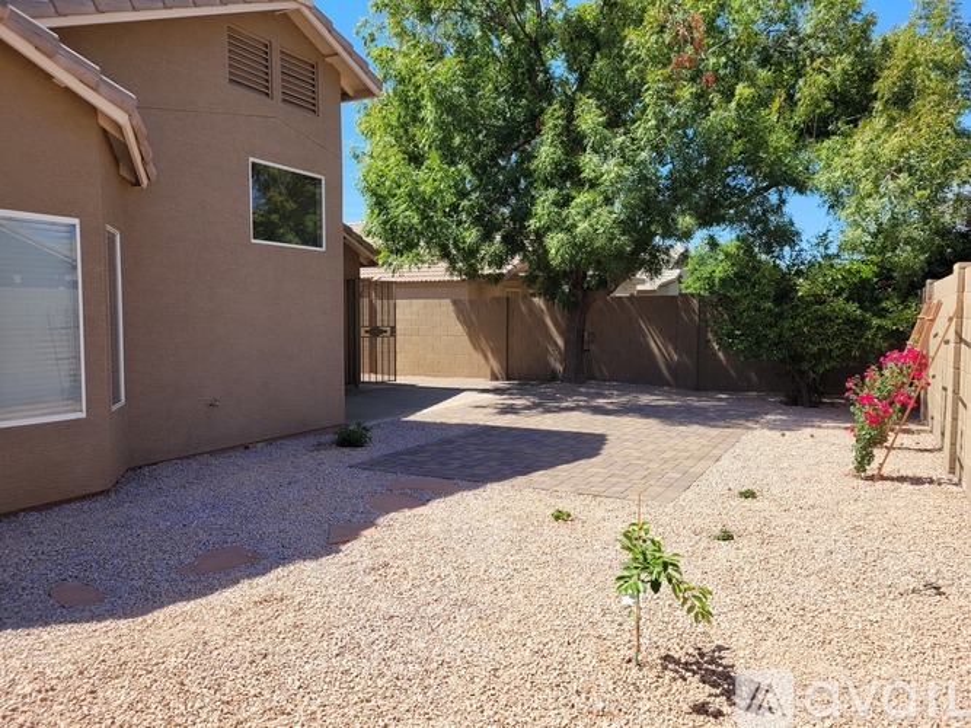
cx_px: 486
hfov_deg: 67.3
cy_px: 364
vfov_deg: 53.0
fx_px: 729
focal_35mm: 26
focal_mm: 5.4
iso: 40
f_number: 1.8
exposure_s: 1/1695
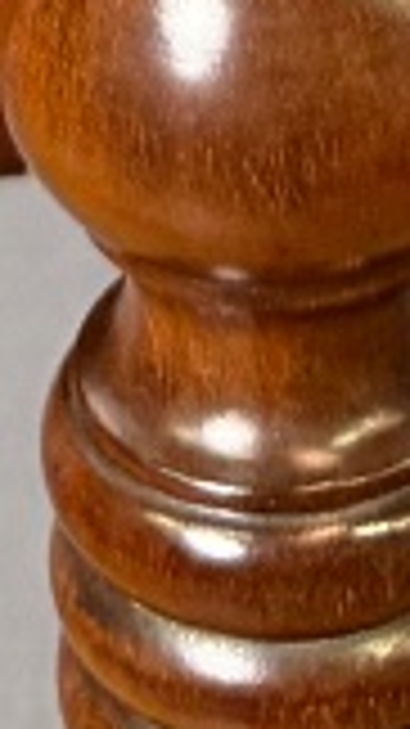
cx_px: 135
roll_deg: +3.2
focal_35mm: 194
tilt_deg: -11.3
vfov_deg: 8.7
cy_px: -1611
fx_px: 3753
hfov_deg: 6.3
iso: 500
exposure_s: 1/50
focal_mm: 6.76
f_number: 1.78
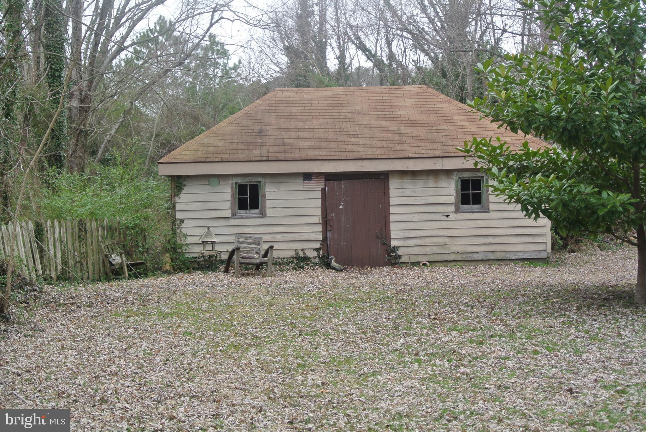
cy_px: 216
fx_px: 1096
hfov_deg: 32.9
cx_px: 323
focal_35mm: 61
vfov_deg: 22.3
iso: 100
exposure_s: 1/60
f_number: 5
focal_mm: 22.7
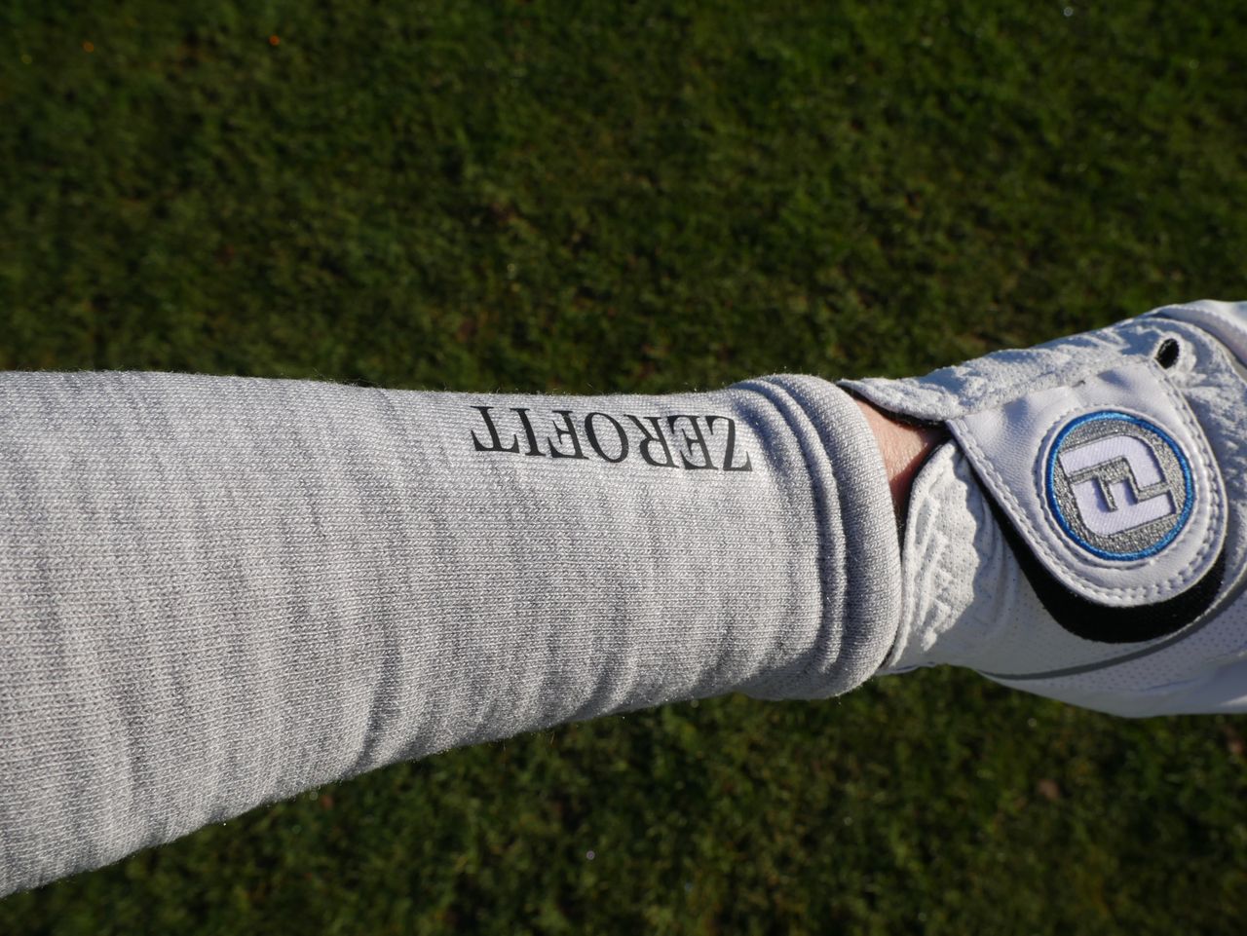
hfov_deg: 59.9
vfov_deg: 46.8
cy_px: 468
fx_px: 1081
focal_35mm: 30
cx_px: 624
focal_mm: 15
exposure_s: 1/320
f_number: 9
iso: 200
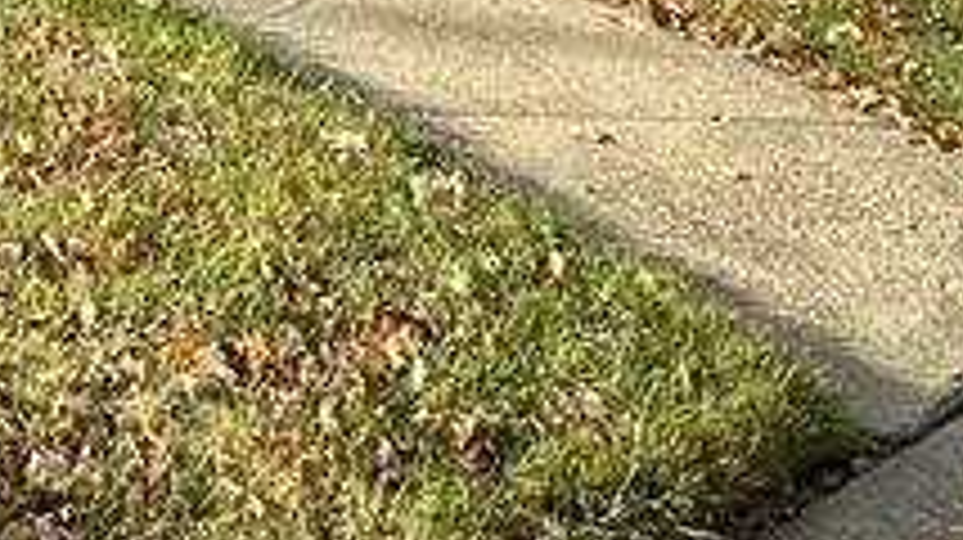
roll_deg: -1.2
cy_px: -504
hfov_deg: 25.2
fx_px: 1863
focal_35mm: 73
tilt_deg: -2.5
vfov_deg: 14.1
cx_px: -274
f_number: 2.2
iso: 40
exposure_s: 1/518
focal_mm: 2.22
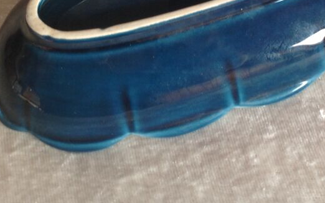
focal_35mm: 71
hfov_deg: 28.1
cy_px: -21
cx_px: 282
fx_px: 629
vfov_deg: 17.7
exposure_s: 1/20
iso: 64
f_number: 2.4
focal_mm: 4.28
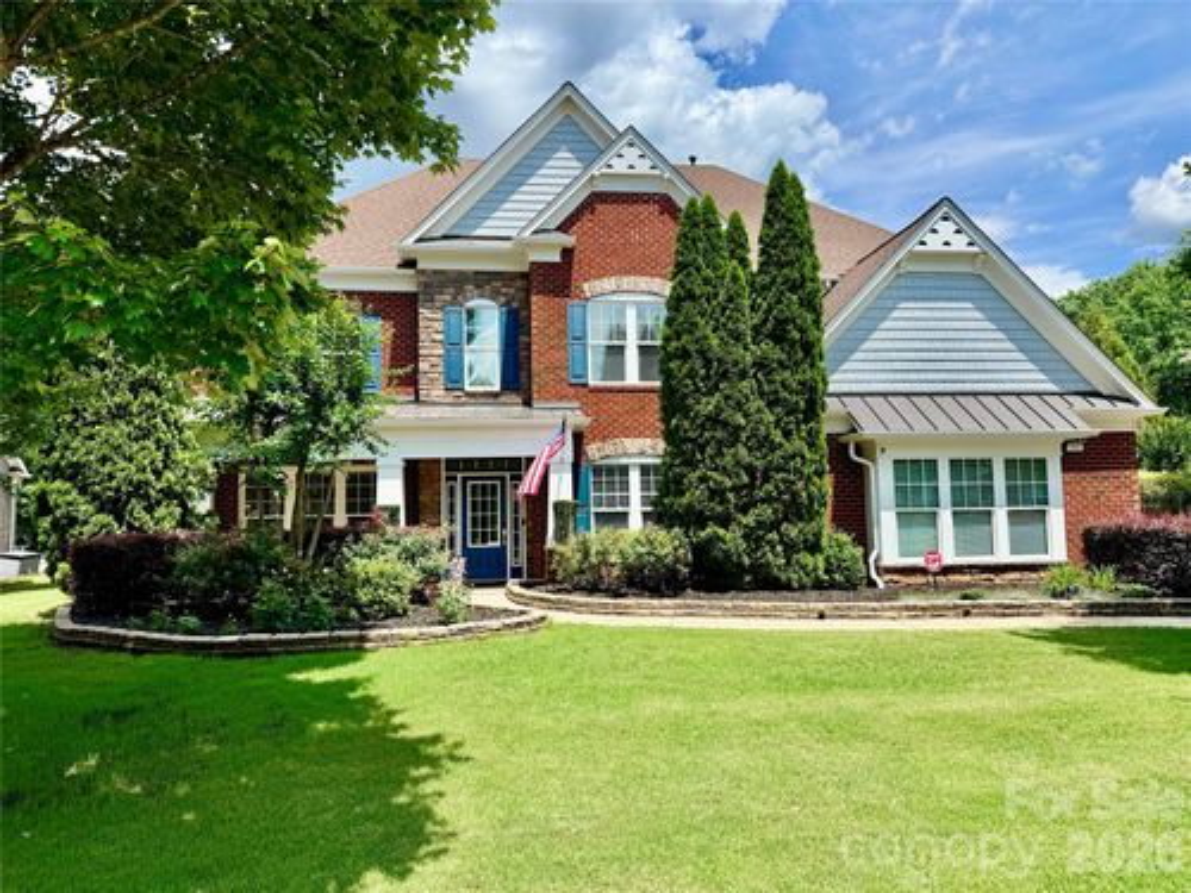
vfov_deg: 56.8
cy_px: 446
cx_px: 596
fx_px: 826
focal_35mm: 24
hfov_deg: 71.6
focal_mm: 6.76
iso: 100
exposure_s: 1/4405
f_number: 1.78
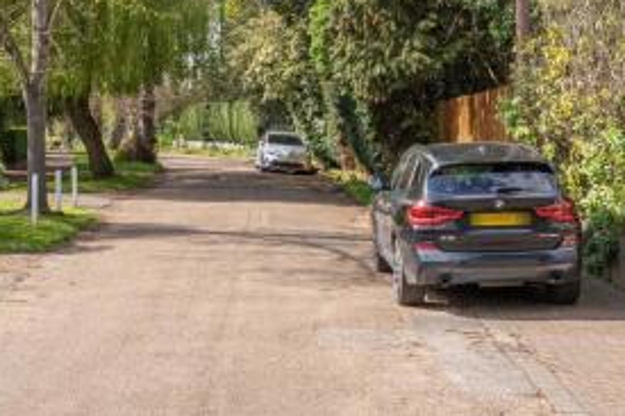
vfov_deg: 20.9
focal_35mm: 64
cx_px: 205
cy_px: 58
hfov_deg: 31.2
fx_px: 1110
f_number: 8
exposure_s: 1/1000
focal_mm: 25
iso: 400
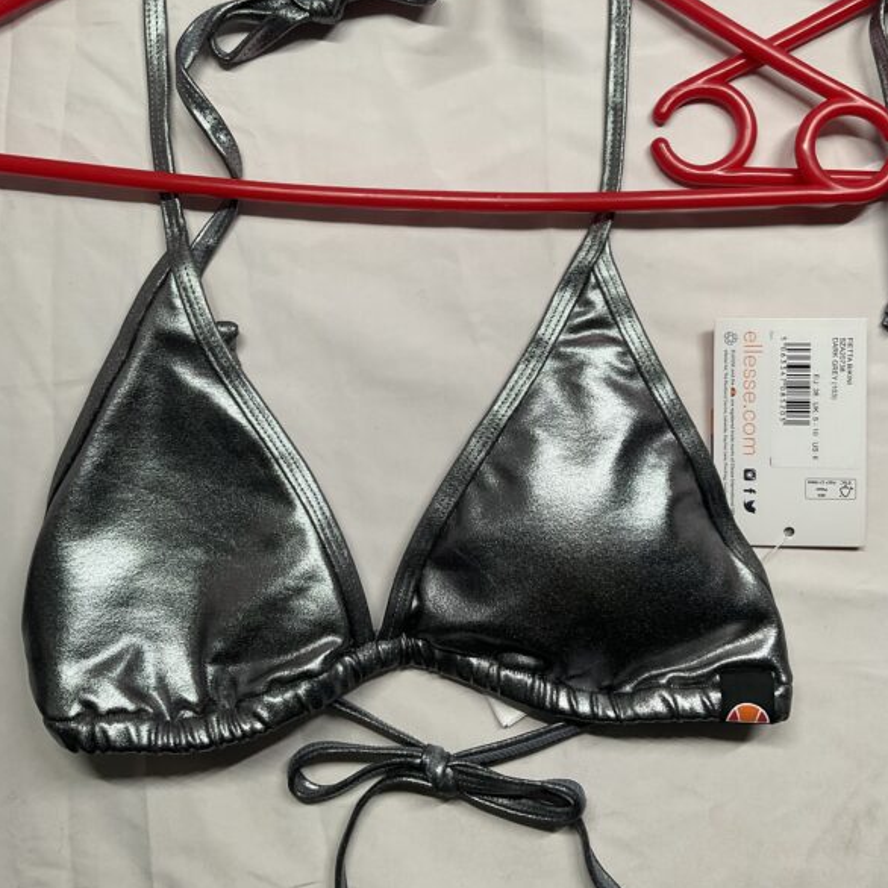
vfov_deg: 46.7
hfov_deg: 47.2
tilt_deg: -31.7
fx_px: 1016
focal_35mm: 35
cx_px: 450
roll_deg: -1.3
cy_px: 323
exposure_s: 1/111
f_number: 1.8
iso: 64
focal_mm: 3
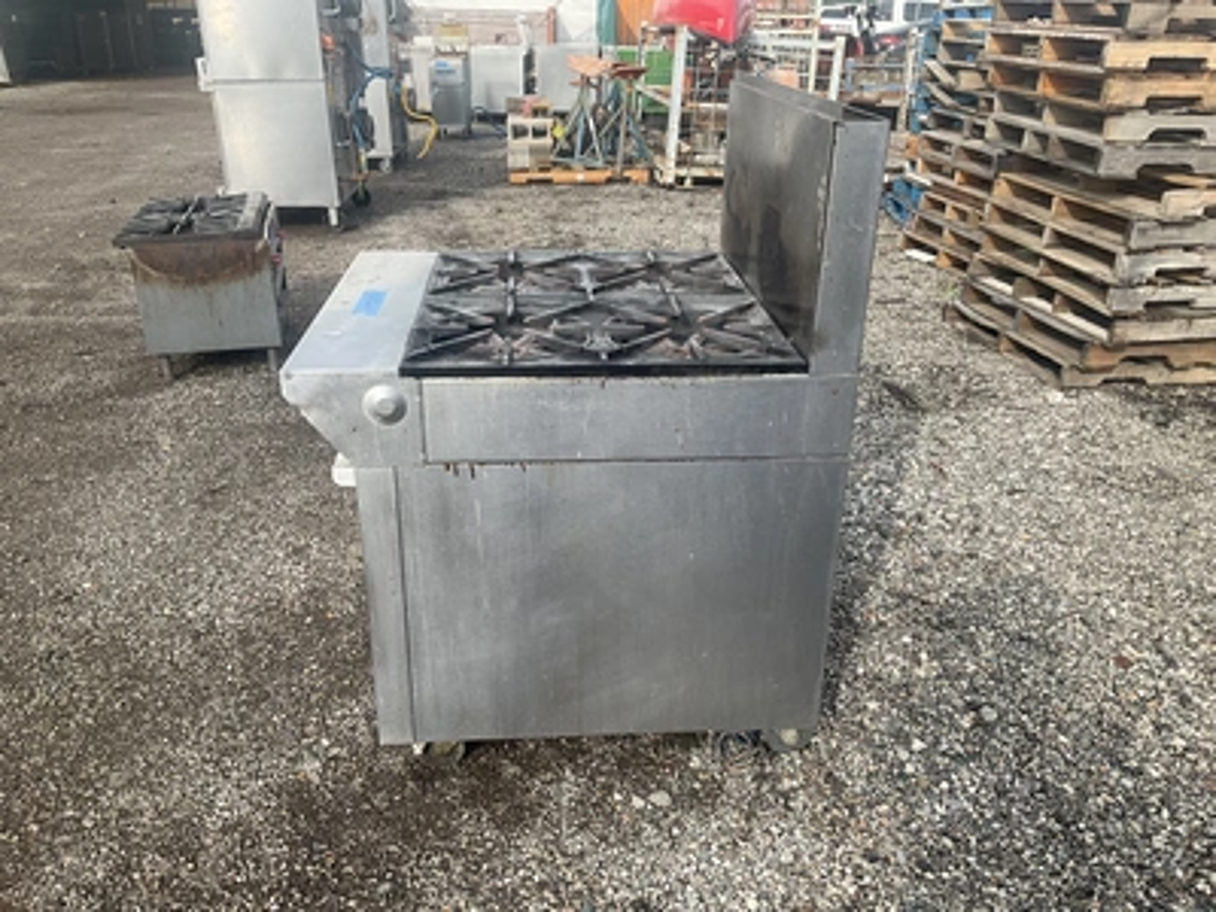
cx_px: 608
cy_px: 456
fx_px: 1019
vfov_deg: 48.2
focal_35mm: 29
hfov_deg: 61.7
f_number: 1.8
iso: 25
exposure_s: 1/770
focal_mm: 3
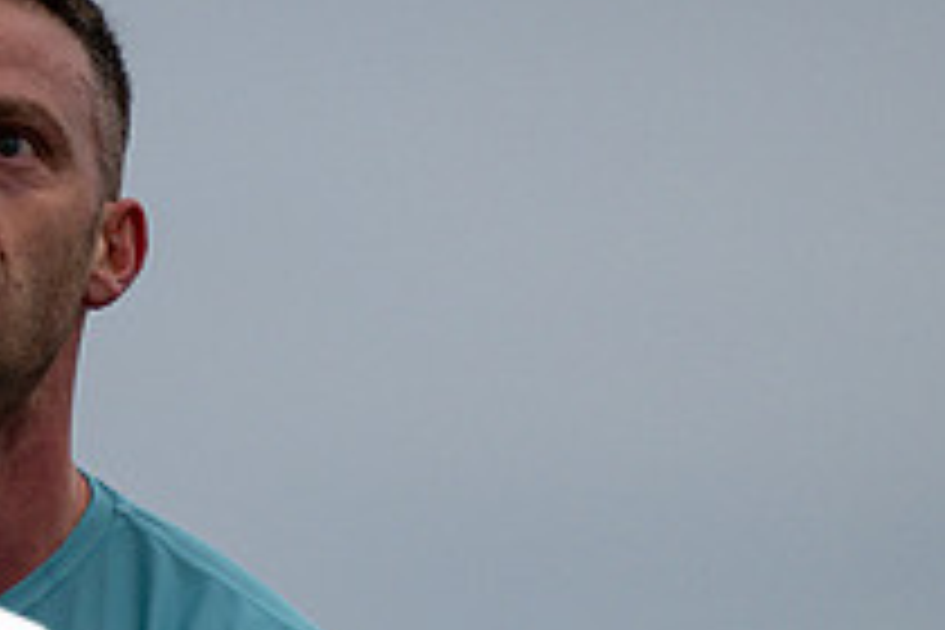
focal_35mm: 807
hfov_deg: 2.6
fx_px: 21182
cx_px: -68
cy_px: 778
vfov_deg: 1.7
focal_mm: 195
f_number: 2.8
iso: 220
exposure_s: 1/1600
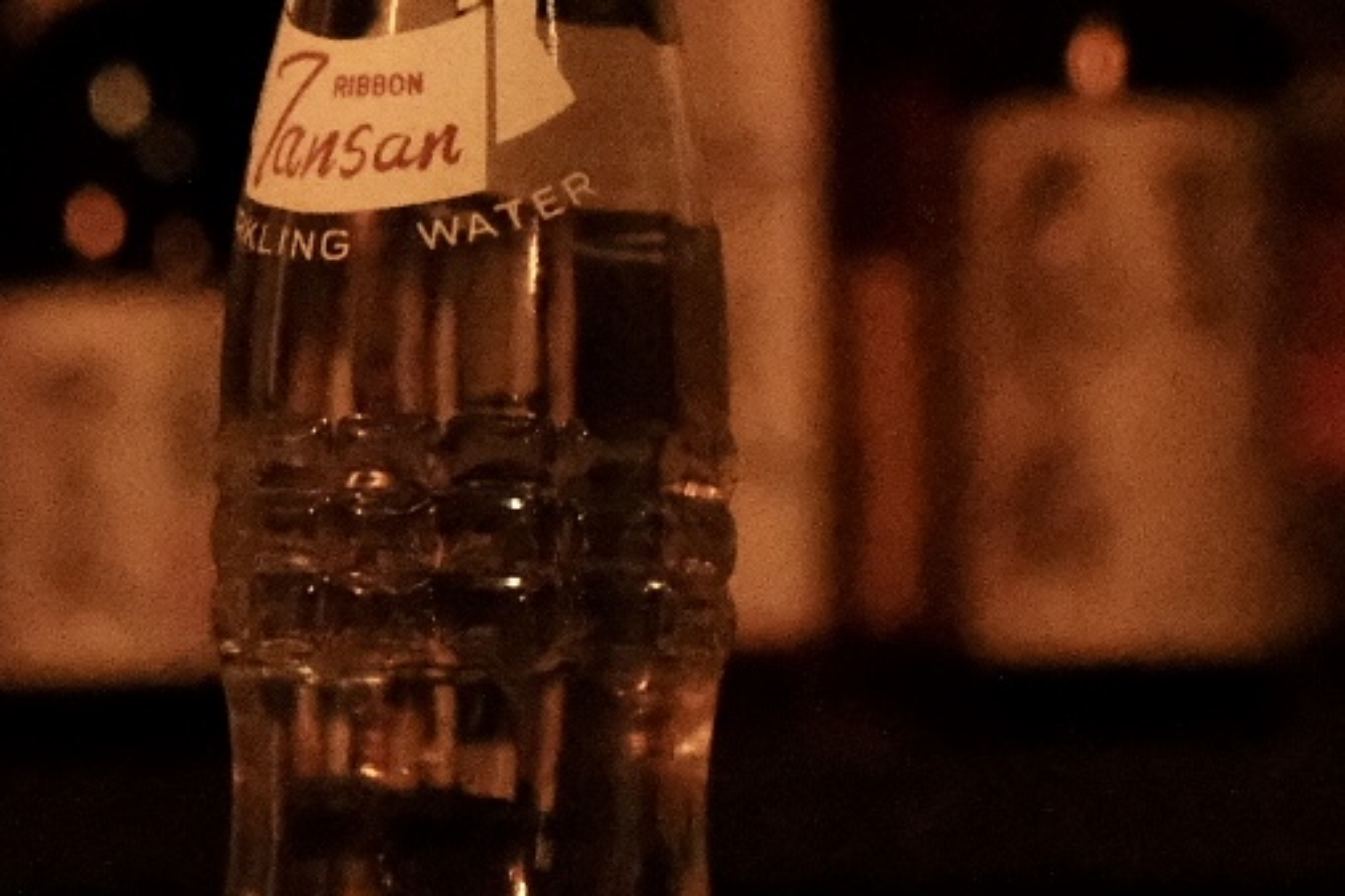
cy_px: 257
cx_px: 2122
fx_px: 10498
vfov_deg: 4.9
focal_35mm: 281
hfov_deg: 7.2
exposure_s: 1/80
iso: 25600
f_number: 4
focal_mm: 55
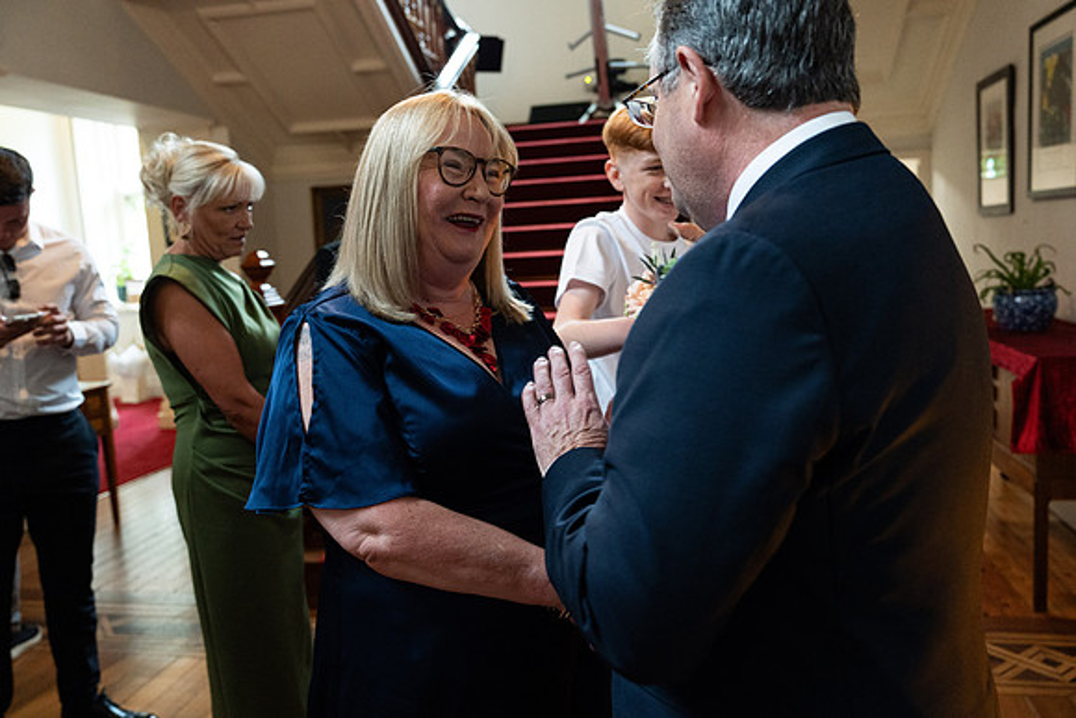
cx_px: 538
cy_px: 359
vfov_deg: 43.6
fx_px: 897
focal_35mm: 30
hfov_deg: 61.9
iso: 5000
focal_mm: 30
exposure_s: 1/200
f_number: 3.5
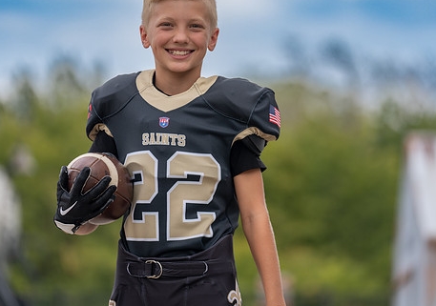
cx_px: 205
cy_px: 128
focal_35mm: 206
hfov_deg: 9.8
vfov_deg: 6.9
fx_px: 2537
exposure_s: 1/500
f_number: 2.8
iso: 100
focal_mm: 156
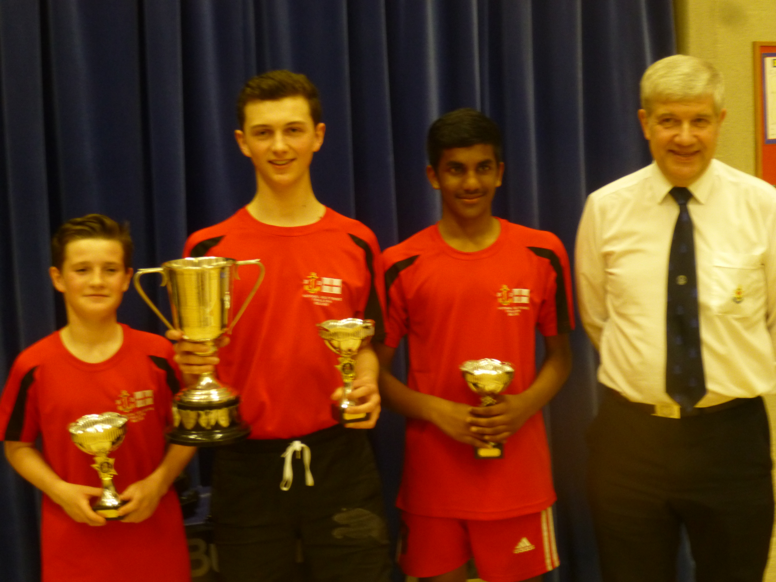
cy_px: 291
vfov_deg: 28.0
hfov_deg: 36.8
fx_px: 1166
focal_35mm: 52
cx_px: 388
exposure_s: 1/15
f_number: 4.1
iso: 400
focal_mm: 9.2
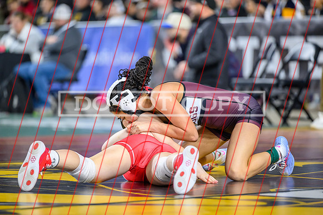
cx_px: 162
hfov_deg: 10.0
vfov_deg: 6.7
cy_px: 108
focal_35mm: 205
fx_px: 1837
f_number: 2.8
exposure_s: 1/800
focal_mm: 200
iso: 4000
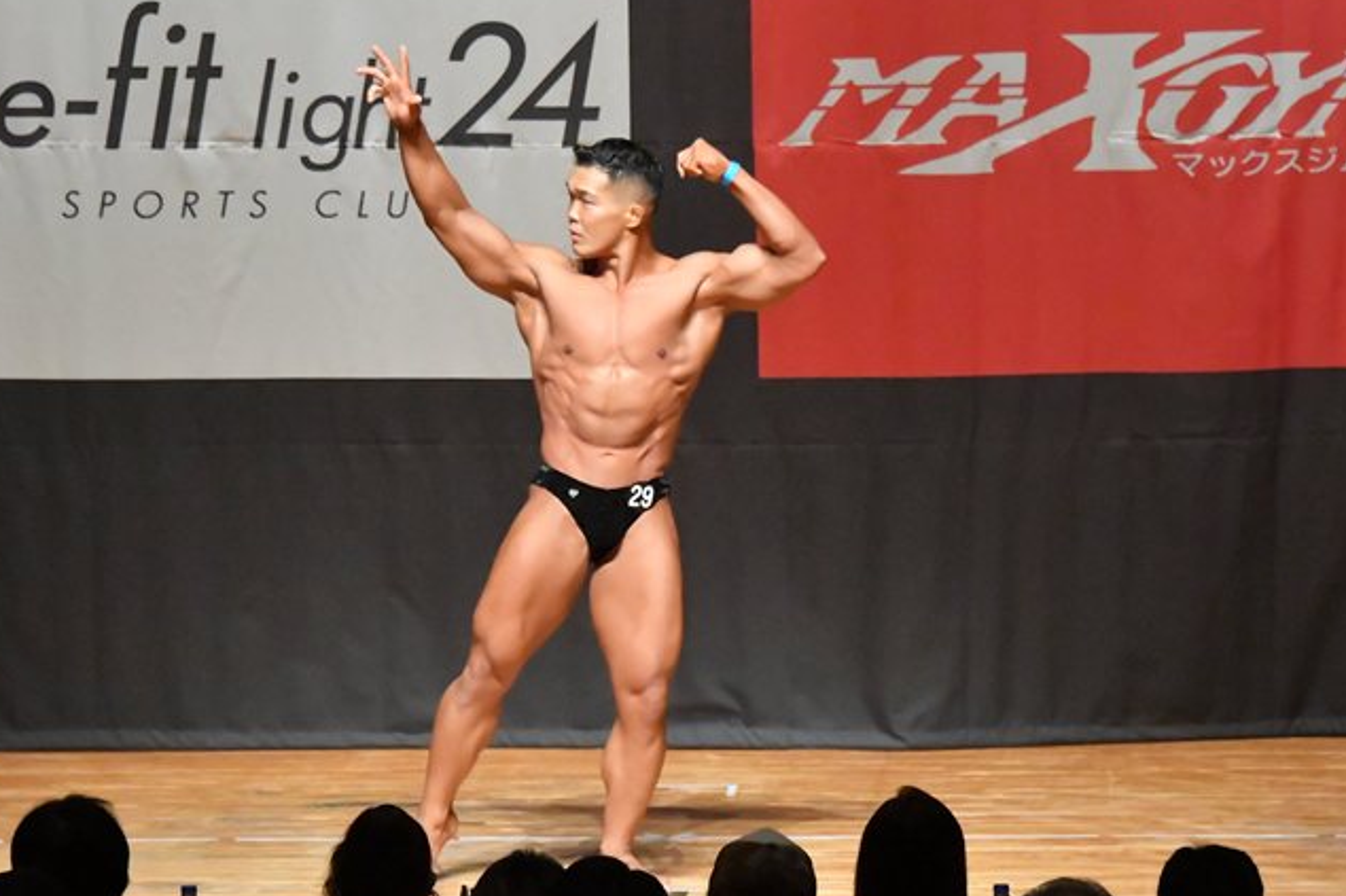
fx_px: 9905
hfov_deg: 7.8
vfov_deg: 5.2
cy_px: 483
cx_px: 722
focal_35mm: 265
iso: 16000
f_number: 5.6
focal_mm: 145
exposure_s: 1/400
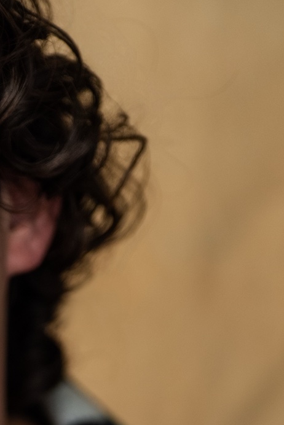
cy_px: 524
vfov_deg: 12.8
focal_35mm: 156
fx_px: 1844
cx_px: -84
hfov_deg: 8.7
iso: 320
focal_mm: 45
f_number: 2
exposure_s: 1/160
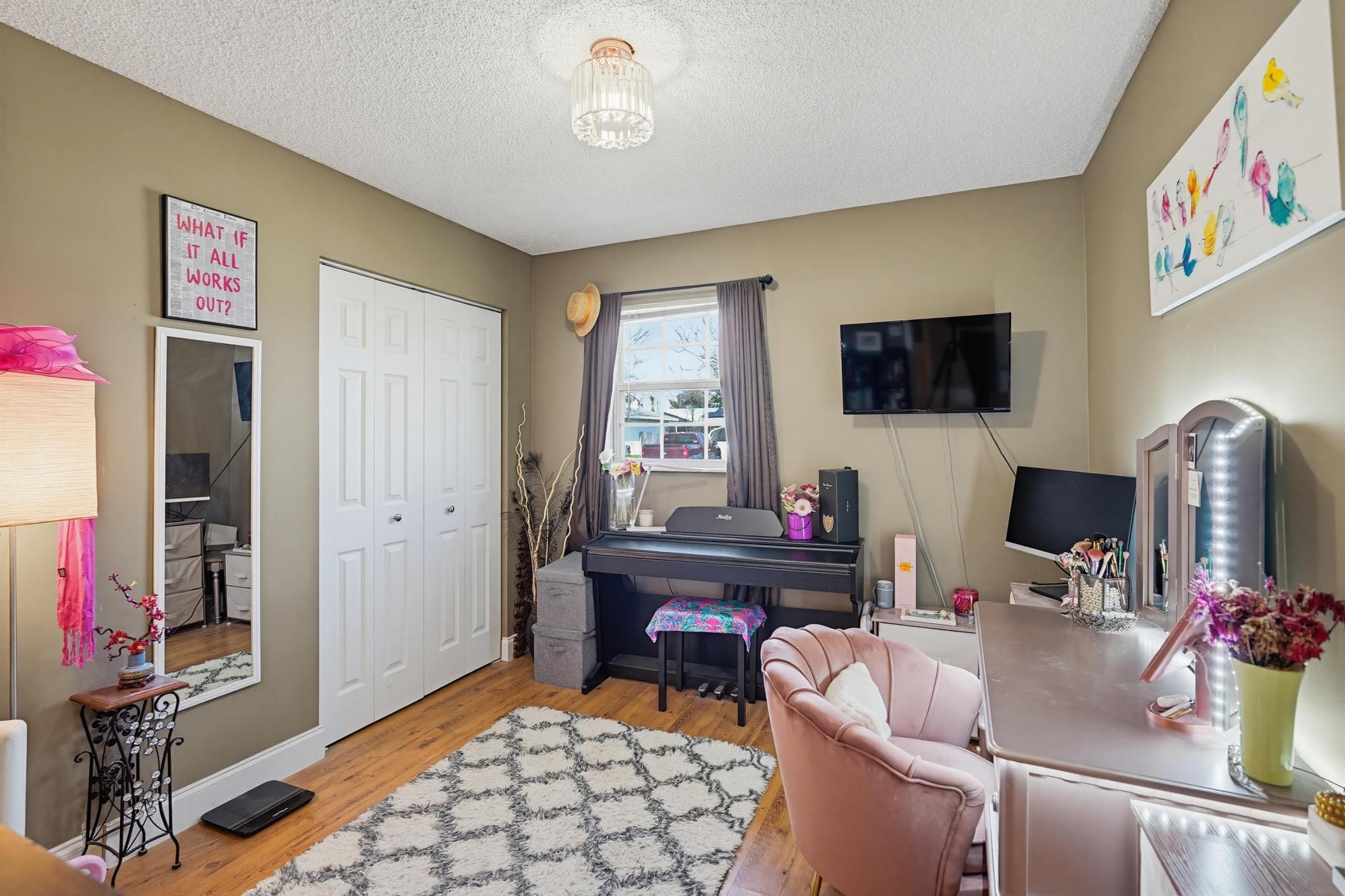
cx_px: 672
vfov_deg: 73.7
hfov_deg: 96.7
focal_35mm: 16
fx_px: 598
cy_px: 448
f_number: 3.2
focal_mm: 16
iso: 800
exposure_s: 1/40
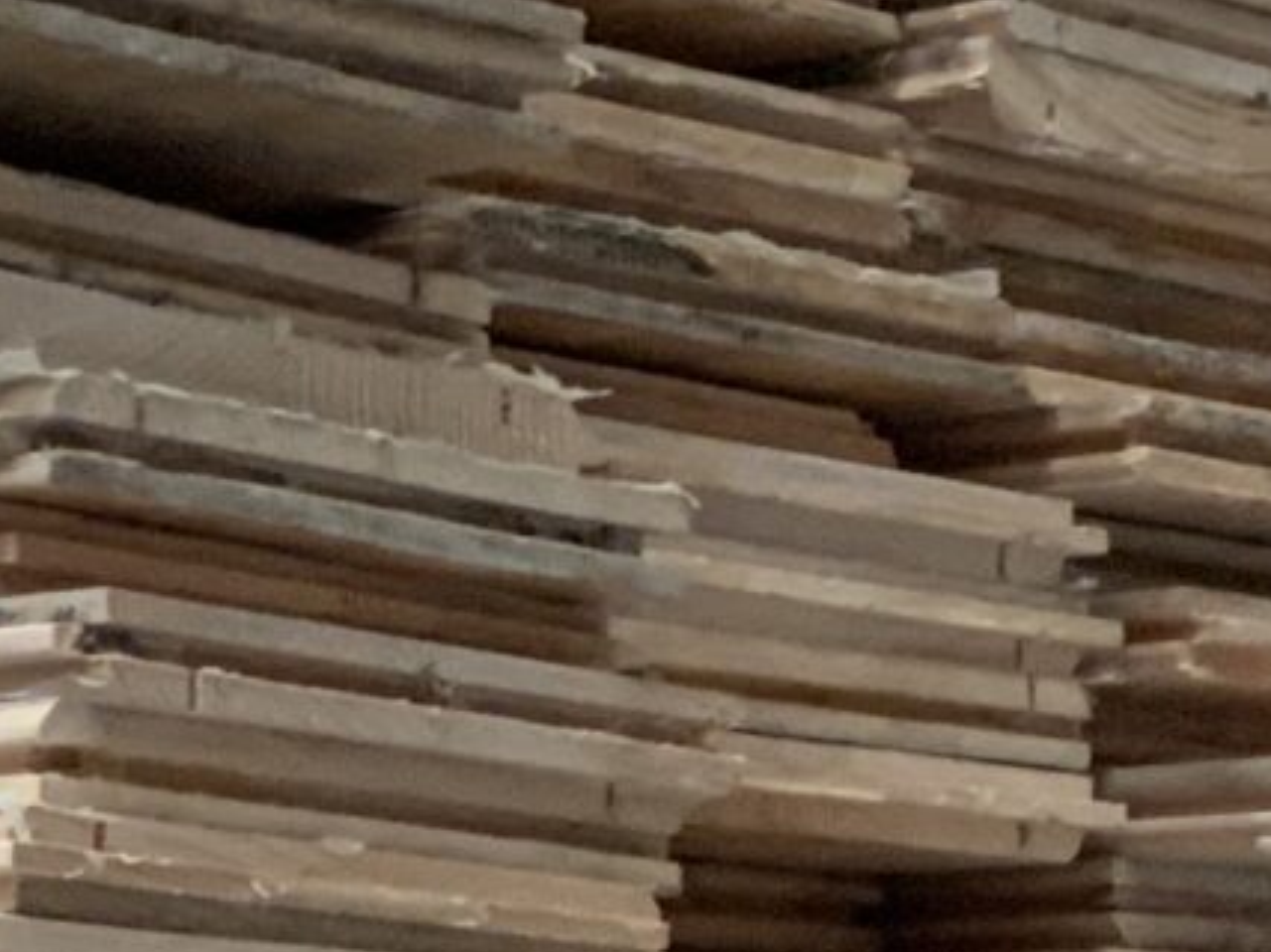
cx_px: 536
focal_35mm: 174
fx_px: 6387
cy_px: 1687
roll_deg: -0.7
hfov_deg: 11.4
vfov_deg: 8.2
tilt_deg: -3.6
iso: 200
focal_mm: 3
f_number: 1.8
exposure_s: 1/60
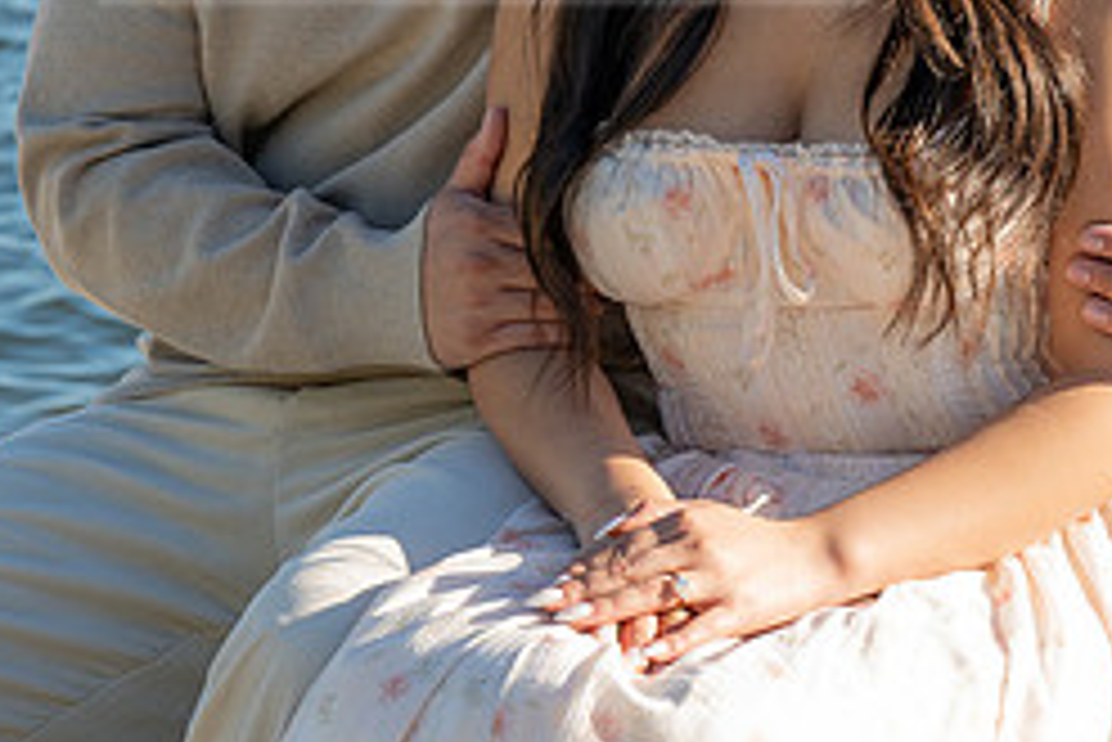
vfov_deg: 6.8
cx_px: 338
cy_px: -203
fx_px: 6243
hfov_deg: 10.2
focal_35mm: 202
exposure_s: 1/200
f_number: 9
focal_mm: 77
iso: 200
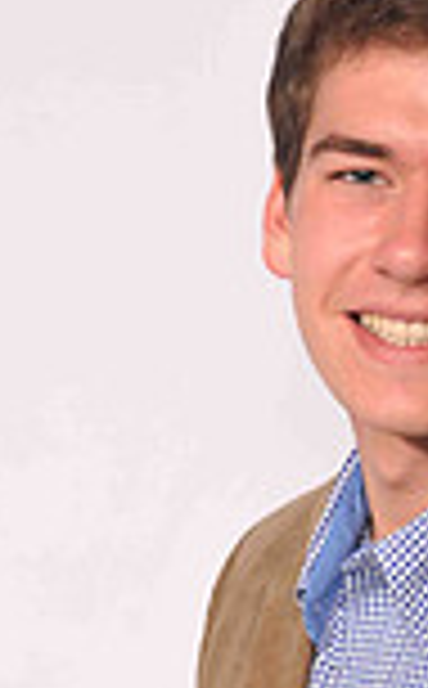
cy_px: 728
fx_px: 5232
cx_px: 466
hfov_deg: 4.7
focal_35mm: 279
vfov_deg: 7.5
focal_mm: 62
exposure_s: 1/160
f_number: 5
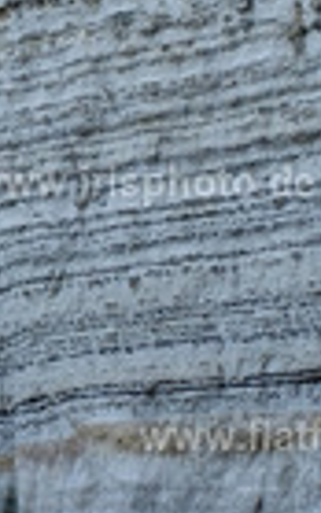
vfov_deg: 9.9
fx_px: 2950
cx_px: -306
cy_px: 131
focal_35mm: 211
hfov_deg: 6.1
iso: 160
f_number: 10
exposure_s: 1/60
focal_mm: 29.9
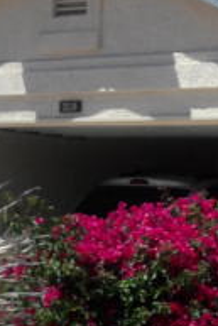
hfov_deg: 11.2
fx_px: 1052
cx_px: 360
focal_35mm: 116
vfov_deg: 17.6
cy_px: 172
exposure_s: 1/2227
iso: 40
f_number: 1.9
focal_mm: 3.7
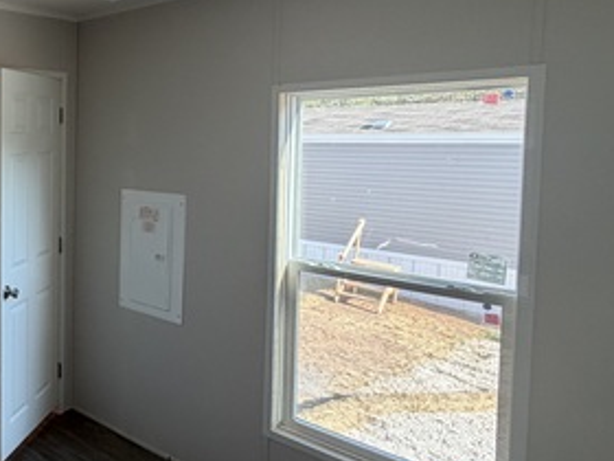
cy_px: 169
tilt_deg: -3.1
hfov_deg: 43.5
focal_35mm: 32
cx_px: -66
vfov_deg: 43.8
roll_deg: +0.0
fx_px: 568
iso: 160
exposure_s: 1/120
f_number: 2.2
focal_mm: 2.22
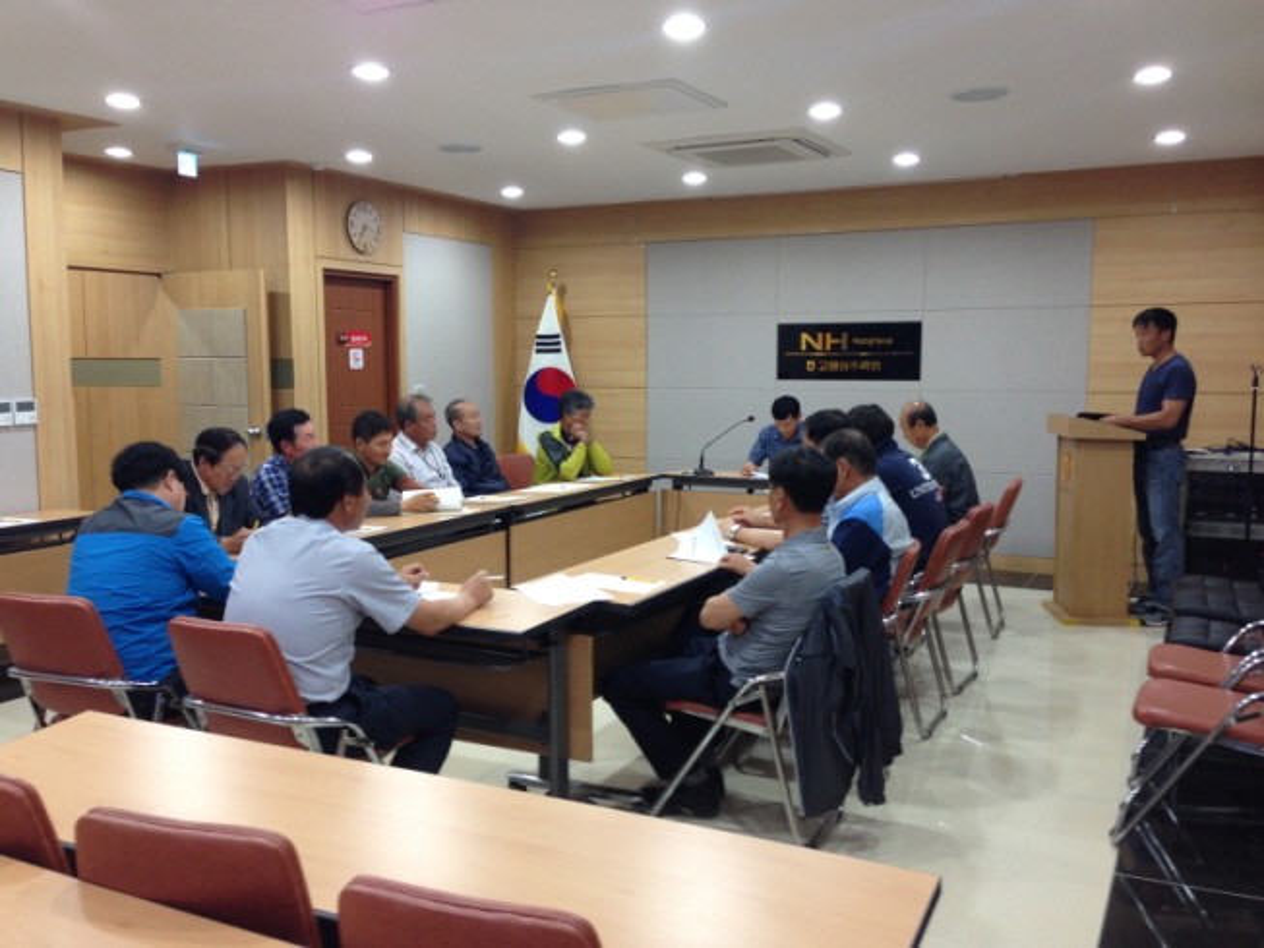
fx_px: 1205
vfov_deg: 43.0
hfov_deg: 55.3
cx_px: 632
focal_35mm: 33
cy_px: 474
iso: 80
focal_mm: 4.12
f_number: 2.4
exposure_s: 1/20
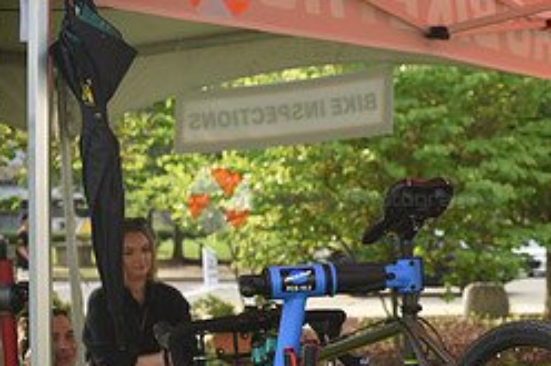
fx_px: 1254
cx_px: 580
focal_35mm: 82
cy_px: 340
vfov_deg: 16.4
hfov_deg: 23.5
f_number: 6.3
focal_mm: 35
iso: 320
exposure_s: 1/400
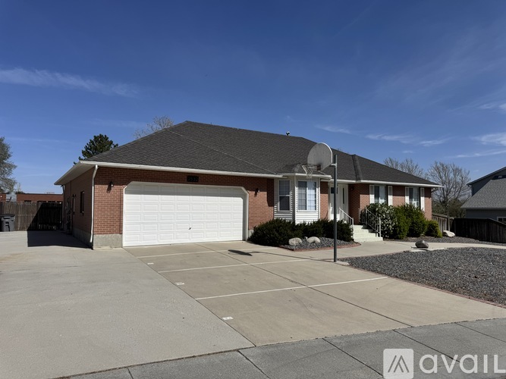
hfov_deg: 71.6
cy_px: 190
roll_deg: -0.8
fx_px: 351
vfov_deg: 56.8
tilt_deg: +1.5
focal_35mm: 24
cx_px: 253
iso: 80
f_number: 1.78
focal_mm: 6.76
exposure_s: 1/10417
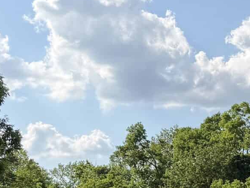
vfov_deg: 13.9
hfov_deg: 17.6
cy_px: 179
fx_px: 758
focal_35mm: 105
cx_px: 319
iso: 80
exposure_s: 1/4405
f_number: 1.78
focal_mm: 6.76
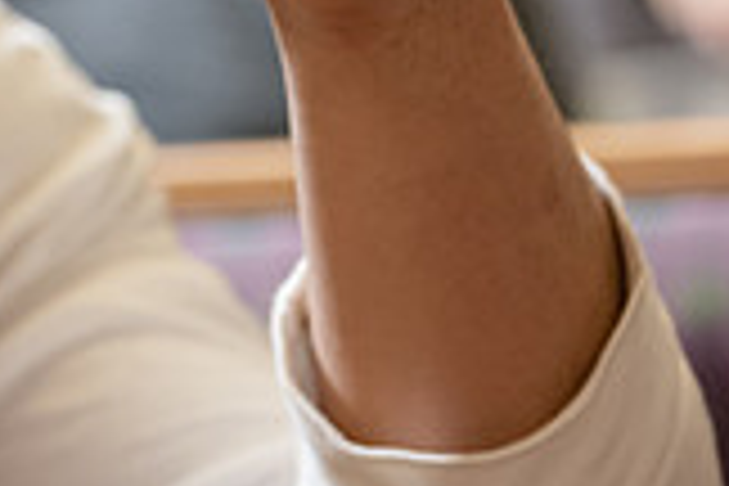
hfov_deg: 5.7
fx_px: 7249
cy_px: -218
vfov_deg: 3.8
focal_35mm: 358
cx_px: -374
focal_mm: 100
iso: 1600
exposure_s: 1/200
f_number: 4
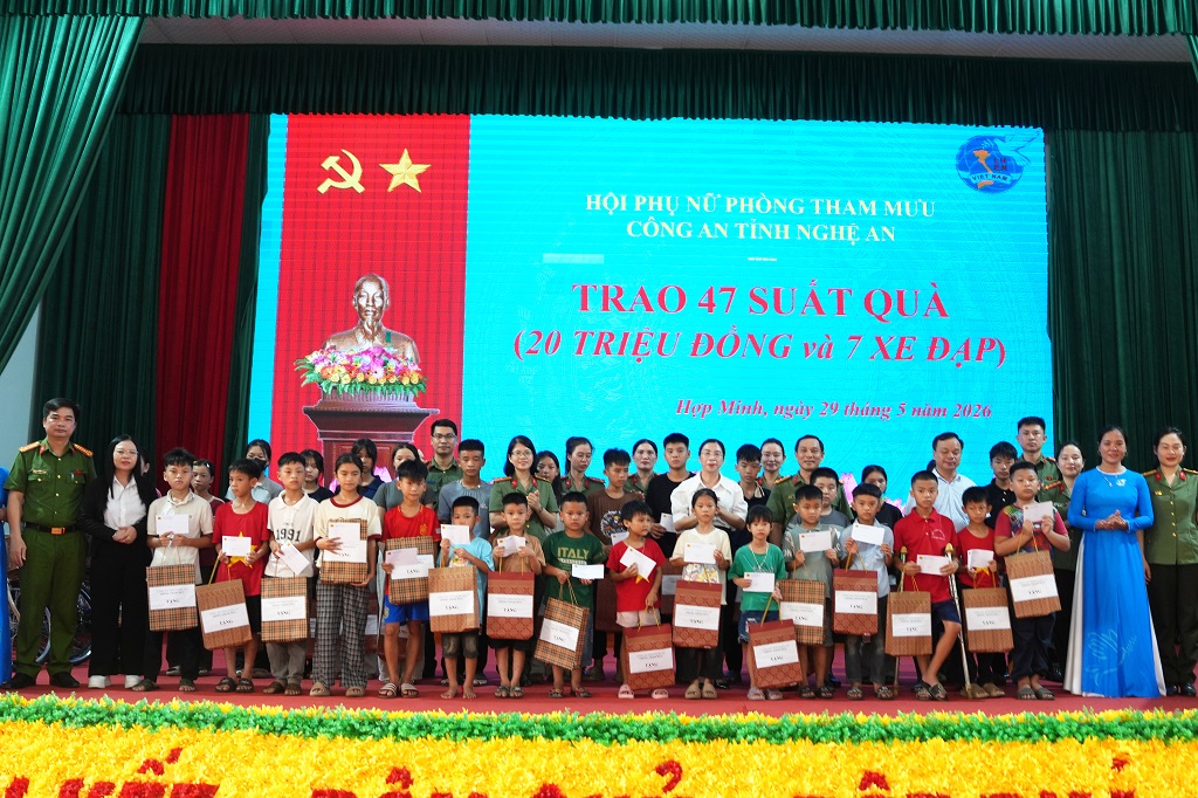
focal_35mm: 36
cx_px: 599
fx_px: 1198
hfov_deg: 53.1
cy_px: 399
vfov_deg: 36.8
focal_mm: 24
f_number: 2.8
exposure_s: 1/100
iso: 400
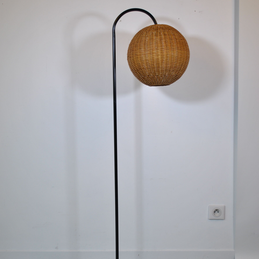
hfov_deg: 31.6
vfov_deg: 31.6
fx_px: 457
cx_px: 122
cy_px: 150
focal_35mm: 54
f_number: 4.5
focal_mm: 26
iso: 200
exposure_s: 1/80
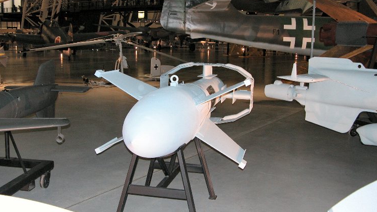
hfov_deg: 49.4
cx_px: 176
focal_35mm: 41
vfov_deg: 29.0
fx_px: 410
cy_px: 98
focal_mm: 8.9
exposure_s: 1/60
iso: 200
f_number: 2.8
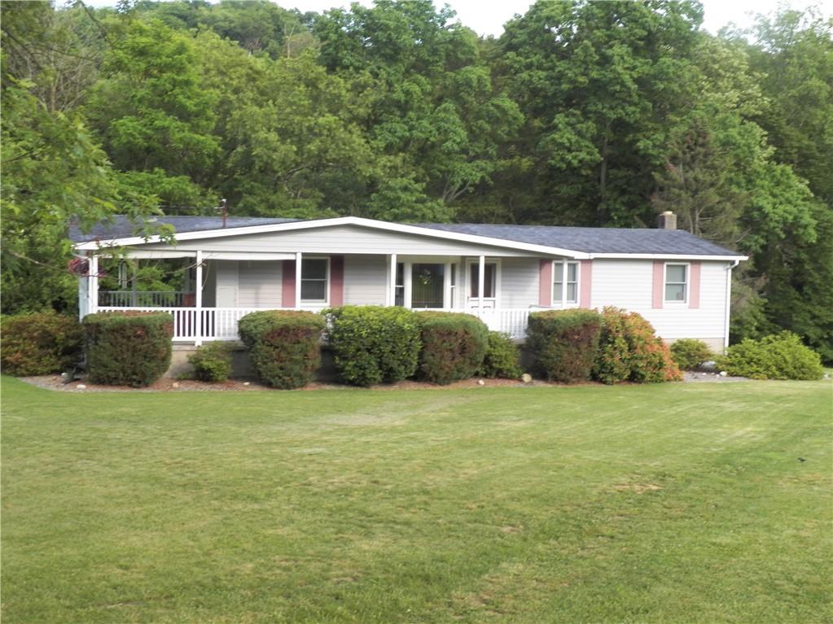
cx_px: 416
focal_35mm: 44
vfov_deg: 32.9
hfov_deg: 43.0
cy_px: 312
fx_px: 1059
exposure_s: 1/125
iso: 125
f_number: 5
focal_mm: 7.9
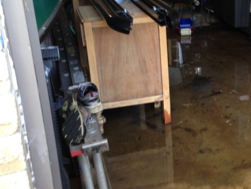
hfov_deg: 30.3
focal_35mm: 62
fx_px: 450
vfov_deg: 23.6
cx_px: 207
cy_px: 84
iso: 50
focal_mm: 4.12
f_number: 2.4
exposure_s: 1/24
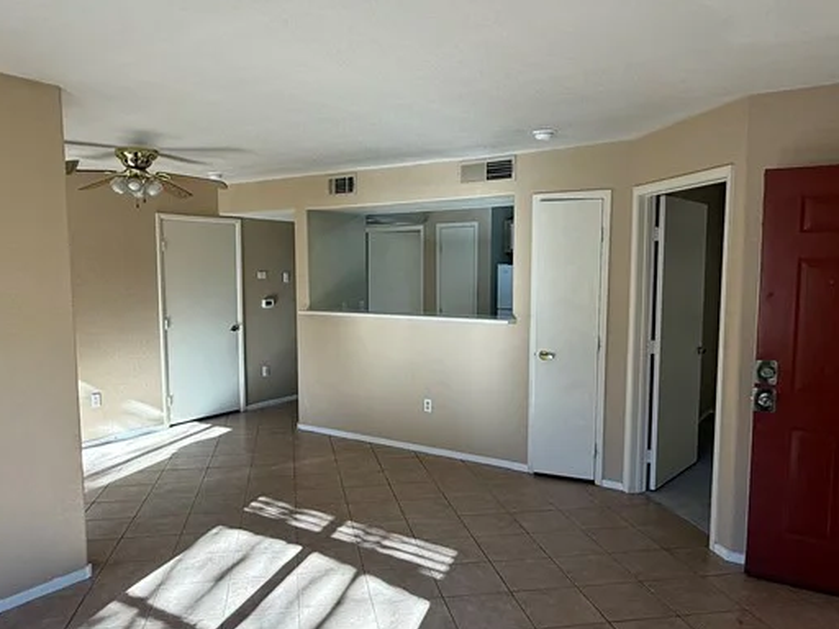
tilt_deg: -5.3
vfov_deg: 49.7
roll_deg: -0.3
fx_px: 679
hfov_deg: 63.4
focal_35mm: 28
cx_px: 403
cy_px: 334
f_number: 2.2
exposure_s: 1/131
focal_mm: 2.22
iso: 64
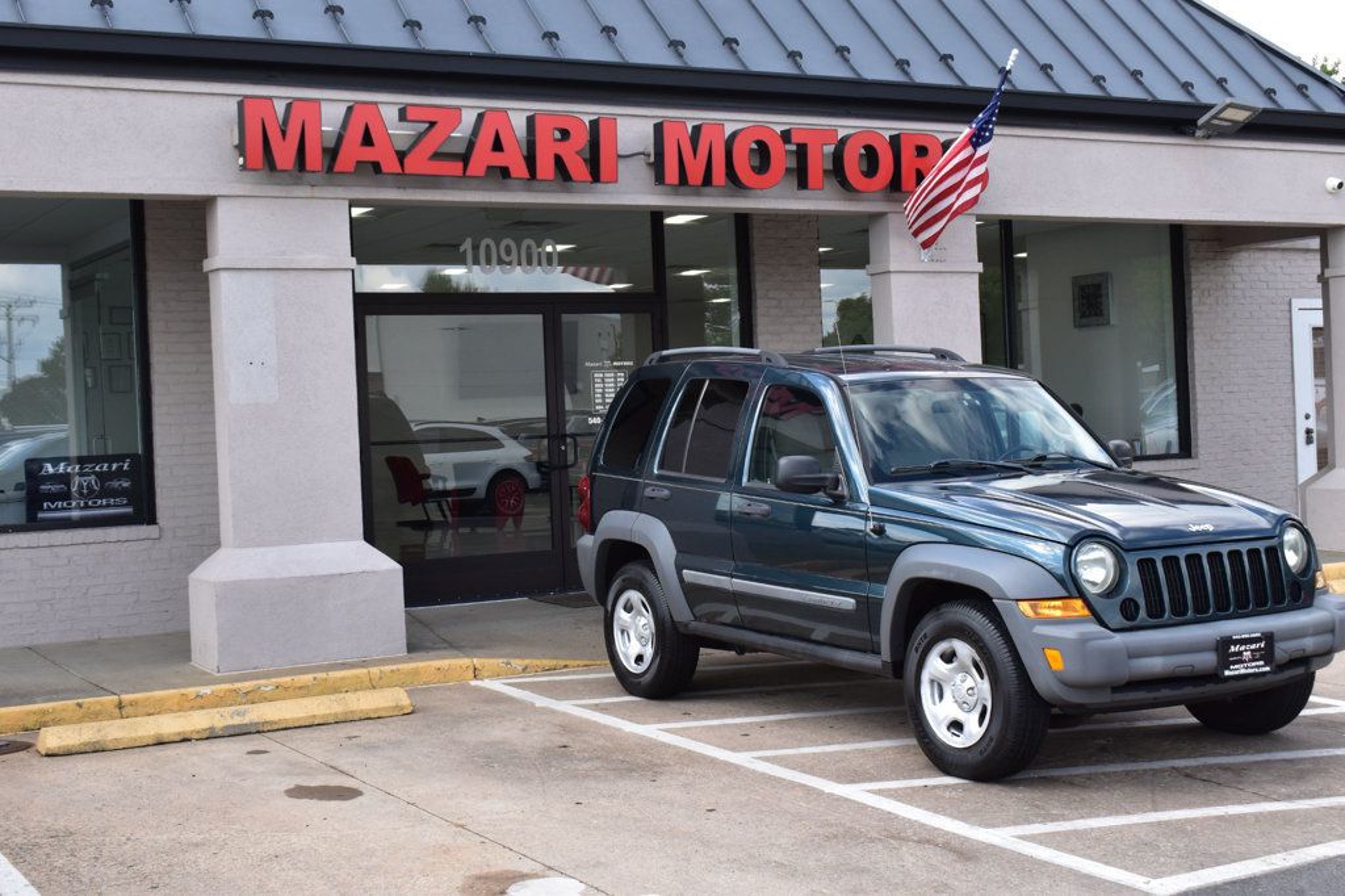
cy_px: 448
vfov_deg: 26.5
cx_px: 672
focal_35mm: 51
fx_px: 1905
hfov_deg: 38.9
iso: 400
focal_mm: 34
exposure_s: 1/250
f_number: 10
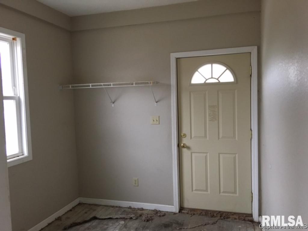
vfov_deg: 48.2
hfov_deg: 61.7
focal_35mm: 29
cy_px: 116
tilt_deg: -2.0
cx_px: 154
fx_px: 258
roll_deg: +1.9
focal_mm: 4.15
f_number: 2.2
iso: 200
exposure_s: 1/20
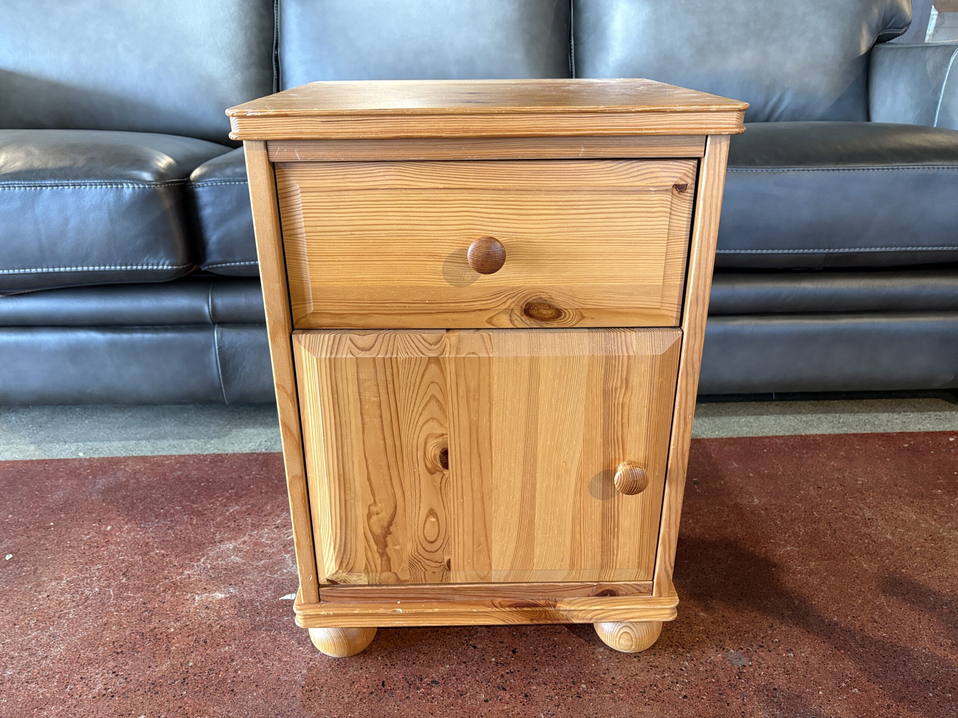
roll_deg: +0.7
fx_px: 720
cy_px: 359
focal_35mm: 26
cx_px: 479
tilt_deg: -24.6
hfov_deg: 67.3
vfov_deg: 53.1
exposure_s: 1/60
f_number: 1.6
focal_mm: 5.96
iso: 250
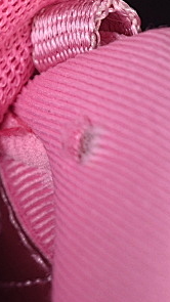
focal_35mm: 288
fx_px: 2307
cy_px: -48
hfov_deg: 4.2
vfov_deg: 7.4
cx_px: -190
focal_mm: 50
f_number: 7.1
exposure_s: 1/80
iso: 160
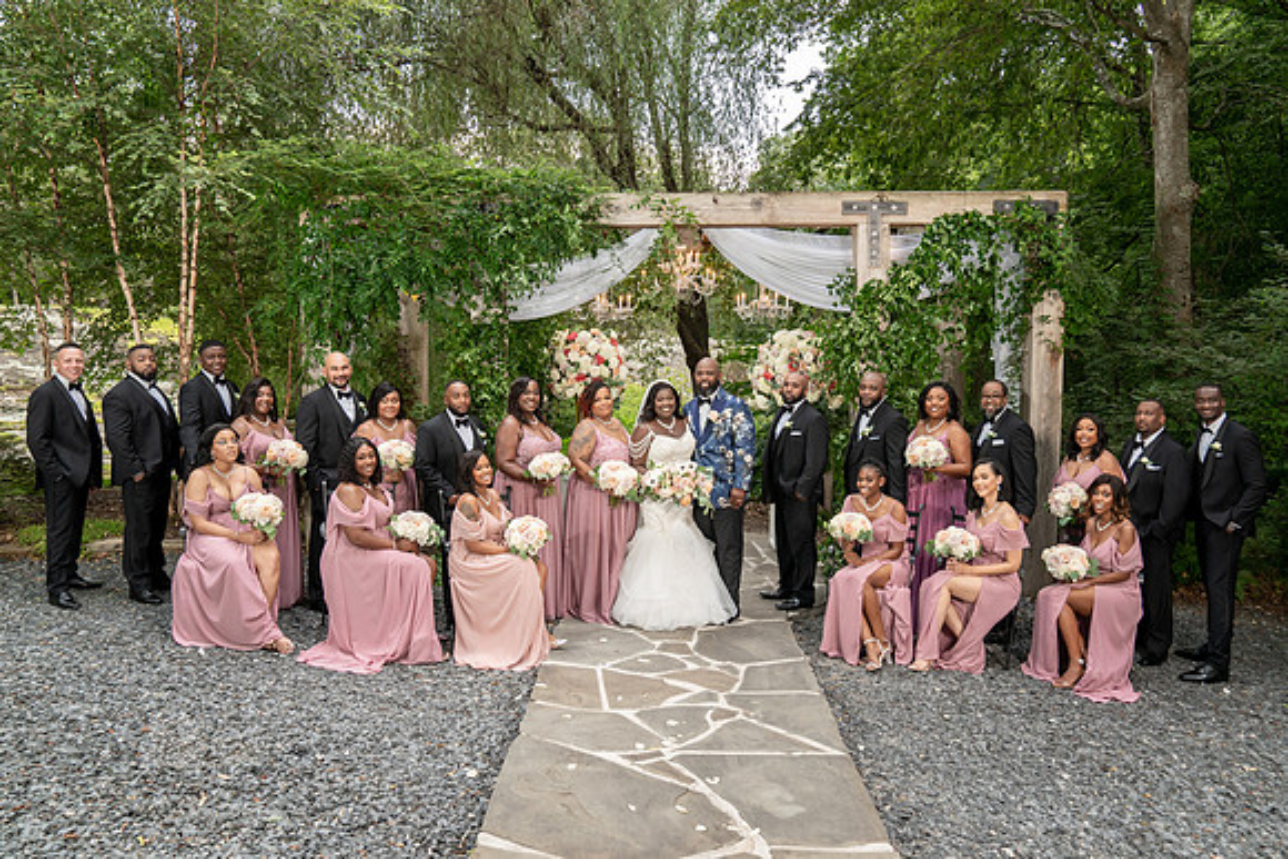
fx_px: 975
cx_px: 648
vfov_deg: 47.6
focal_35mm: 27
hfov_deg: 66.9
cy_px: 413
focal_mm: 26
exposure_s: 1/200
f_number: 4
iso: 640
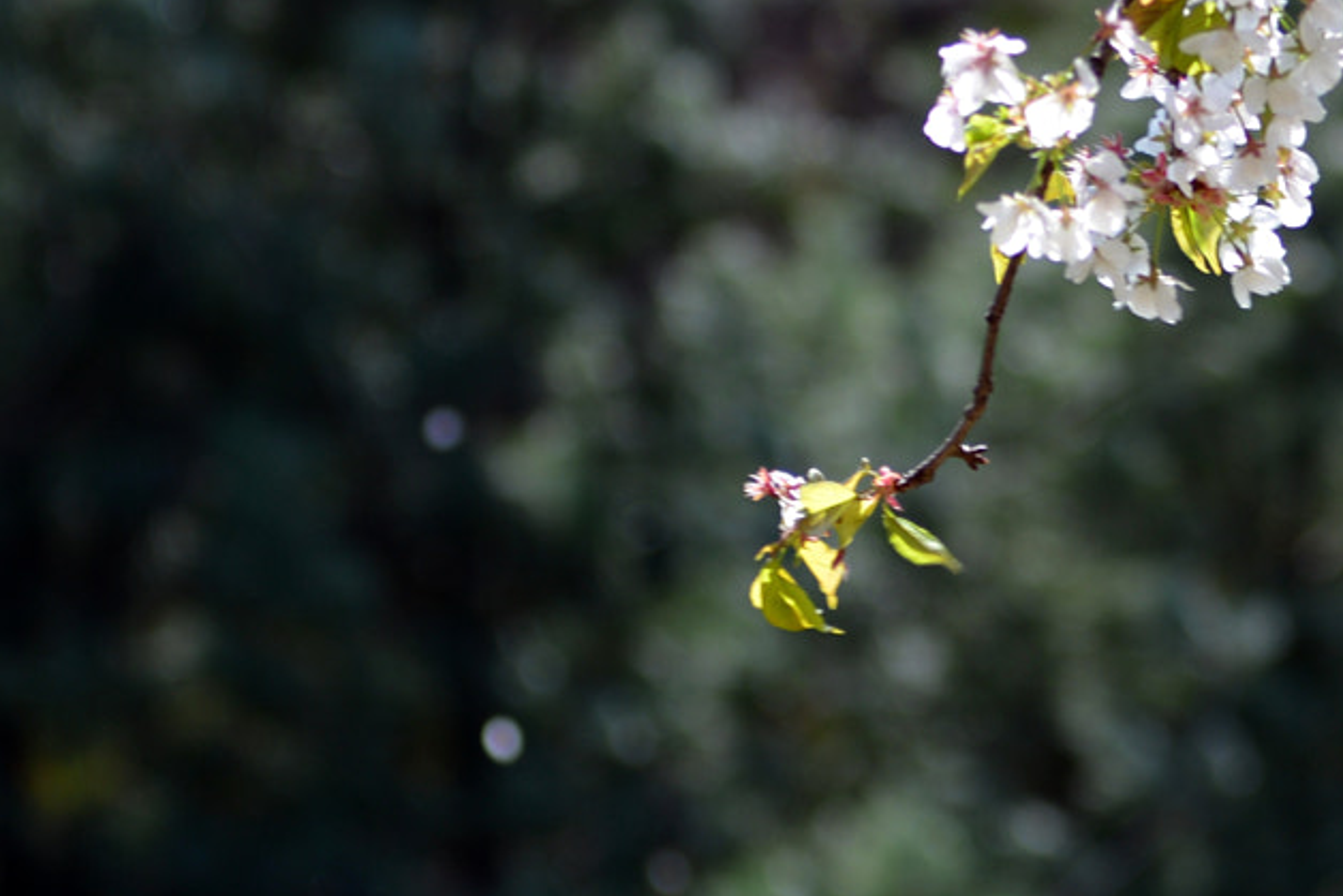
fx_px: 9738
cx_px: 1540
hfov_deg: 7.8
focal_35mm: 261
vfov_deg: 5.2
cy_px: -204
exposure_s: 1/500
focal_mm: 80
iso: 100
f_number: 3.5
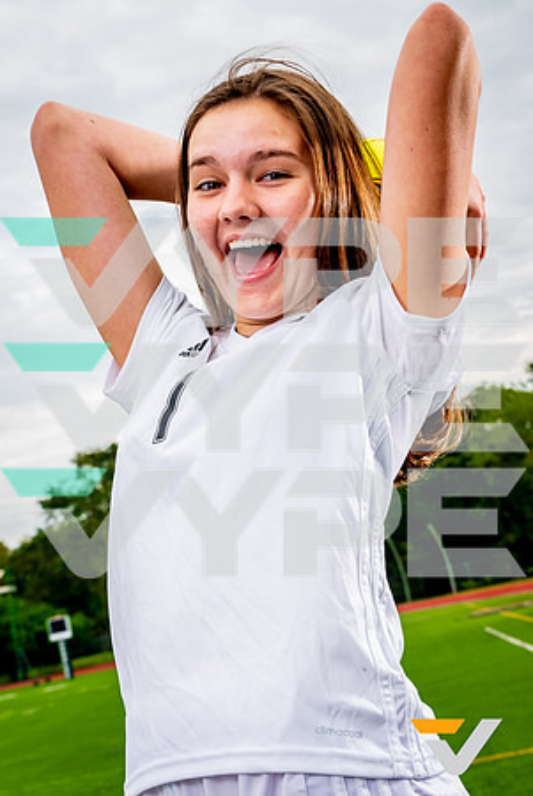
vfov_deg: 28.7
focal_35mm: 70
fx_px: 1560
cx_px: 305
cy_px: 398
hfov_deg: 19.4
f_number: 6.7
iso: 100
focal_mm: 47
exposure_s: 1/125
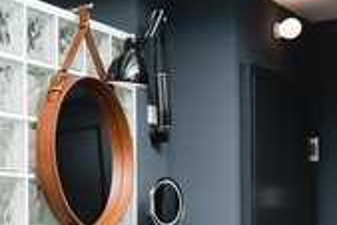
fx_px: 824
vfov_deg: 15.3
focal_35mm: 88
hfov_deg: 21.7
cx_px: -48
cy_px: 225
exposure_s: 1/160
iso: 200
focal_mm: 31
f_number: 8
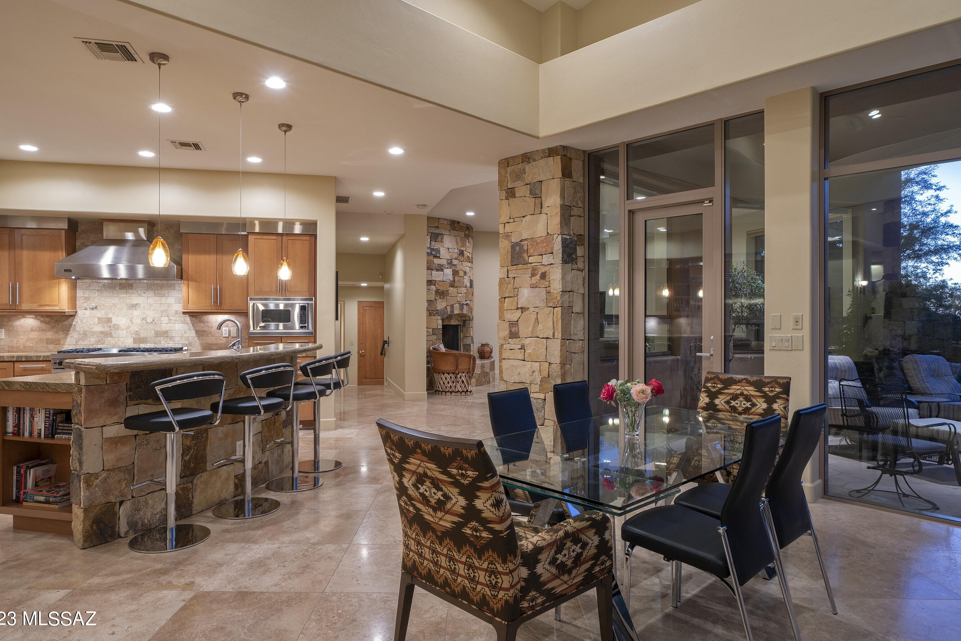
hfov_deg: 81.2
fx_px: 561
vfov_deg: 59.5
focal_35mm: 21
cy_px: 313
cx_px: 464
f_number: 11
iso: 200
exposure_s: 1.6
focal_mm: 20
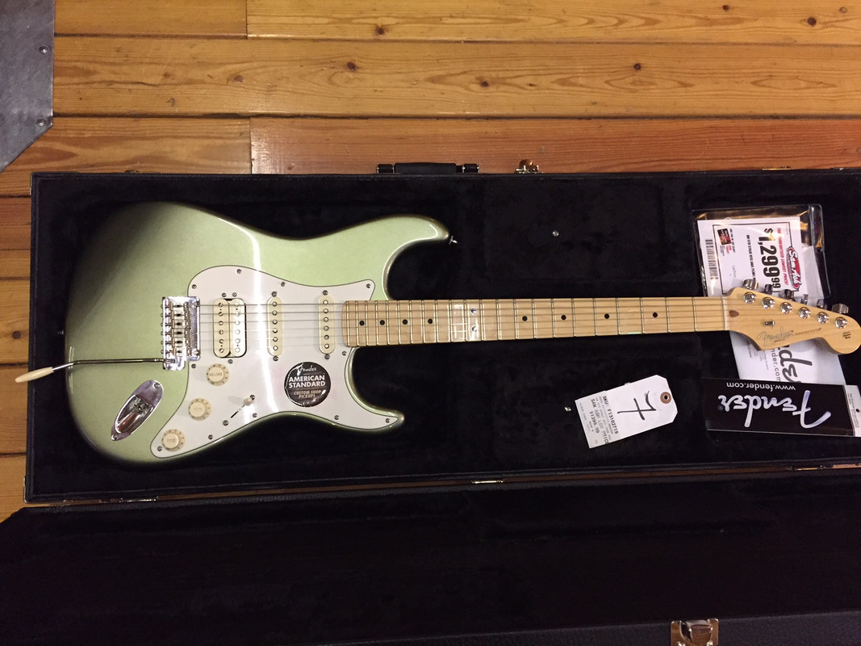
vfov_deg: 48.2
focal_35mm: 29
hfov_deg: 61.7
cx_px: 430
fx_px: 721
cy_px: 323
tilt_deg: -80.4
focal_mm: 4.15
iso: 320
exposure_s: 1/17
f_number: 2.2
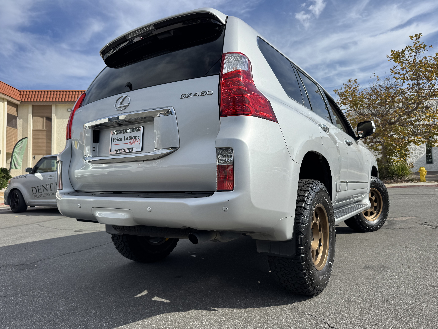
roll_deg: +0.6
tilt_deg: +2.6
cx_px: 219
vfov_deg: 56.8
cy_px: 164
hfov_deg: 71.6
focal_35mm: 24
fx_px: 304
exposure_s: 1/4310
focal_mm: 6.76
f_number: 1.78
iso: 80
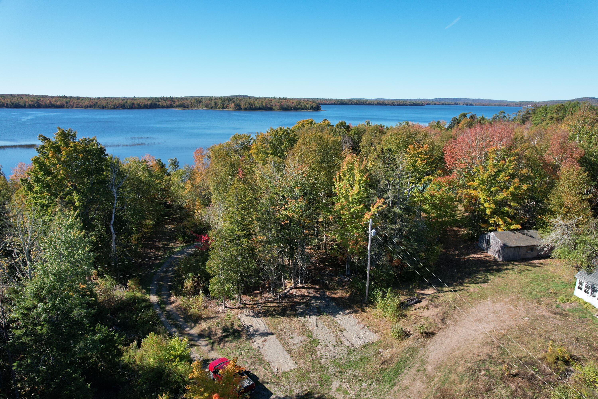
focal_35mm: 22
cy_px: 200
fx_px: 365
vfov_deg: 57.2
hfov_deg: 78.6
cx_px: 299
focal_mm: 8.38
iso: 100
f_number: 2.8
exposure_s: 1/1250
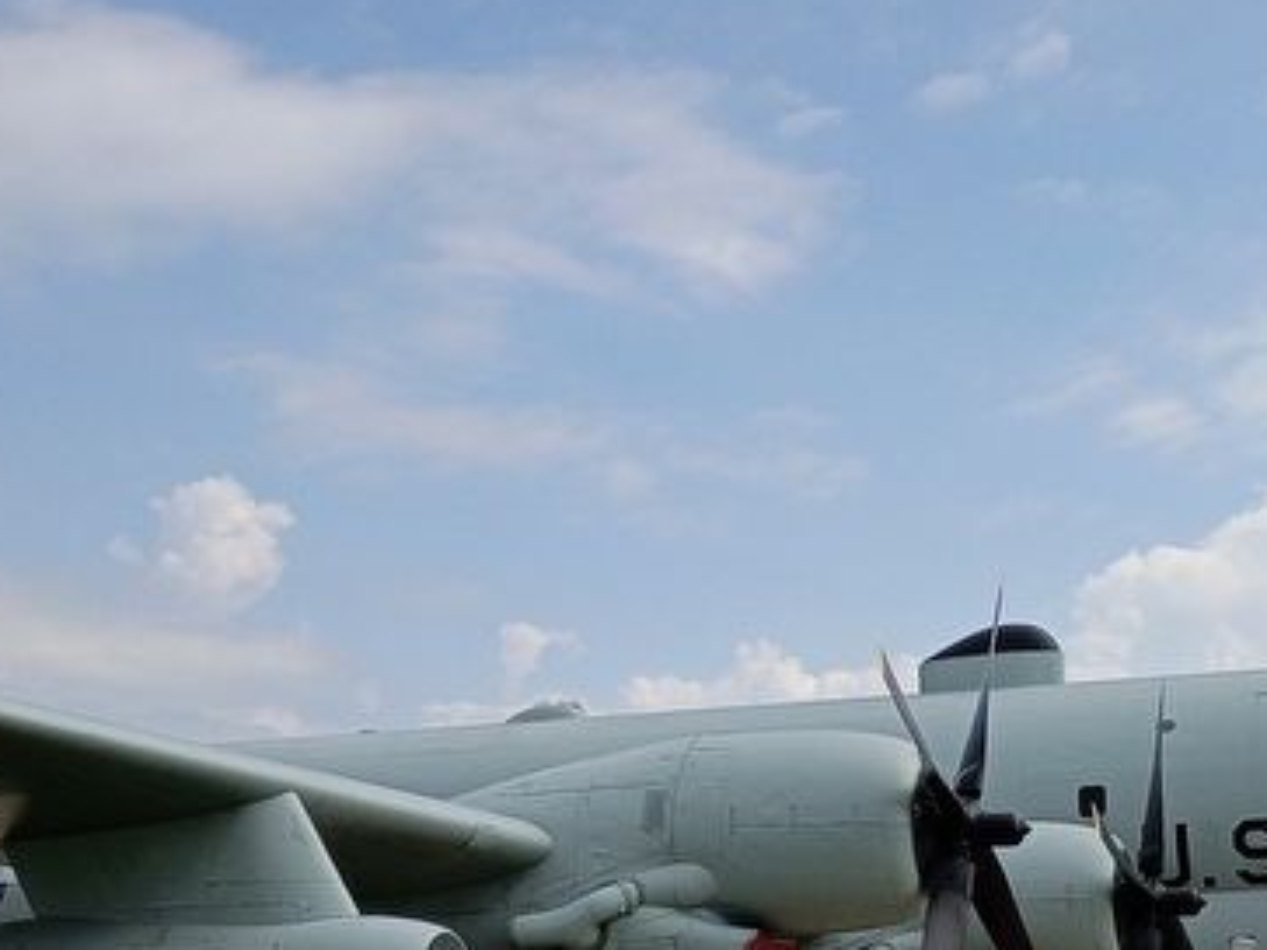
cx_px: 897
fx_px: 2342
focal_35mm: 64
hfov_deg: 29.9
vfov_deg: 22.4
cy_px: 859
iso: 106
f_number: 1.8
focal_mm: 4.27
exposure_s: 1/1634
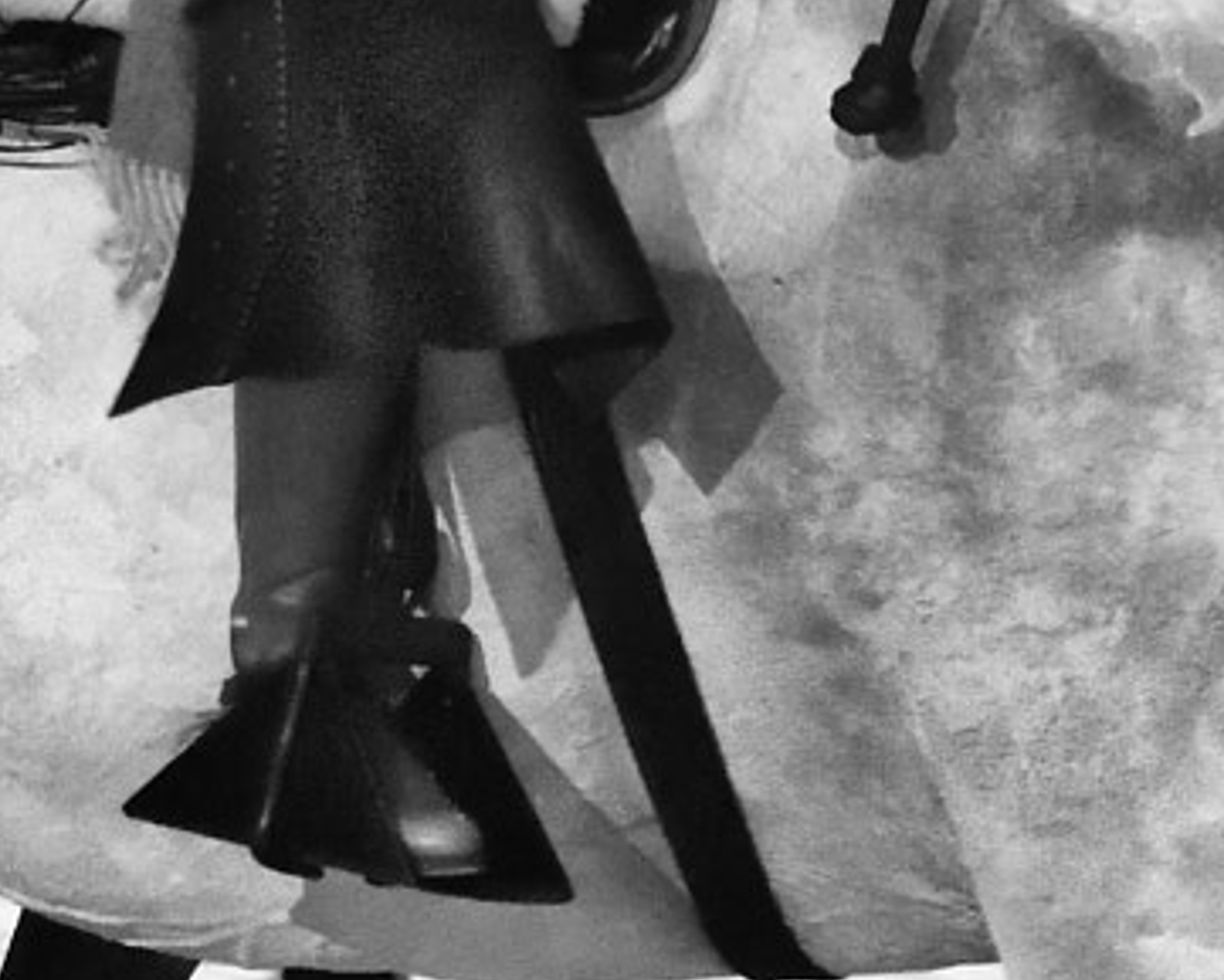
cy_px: -212
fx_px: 42432
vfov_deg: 1.3
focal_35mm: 1171
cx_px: 1590
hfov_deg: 1.7
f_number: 6.3
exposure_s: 1/250
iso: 6400
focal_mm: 220
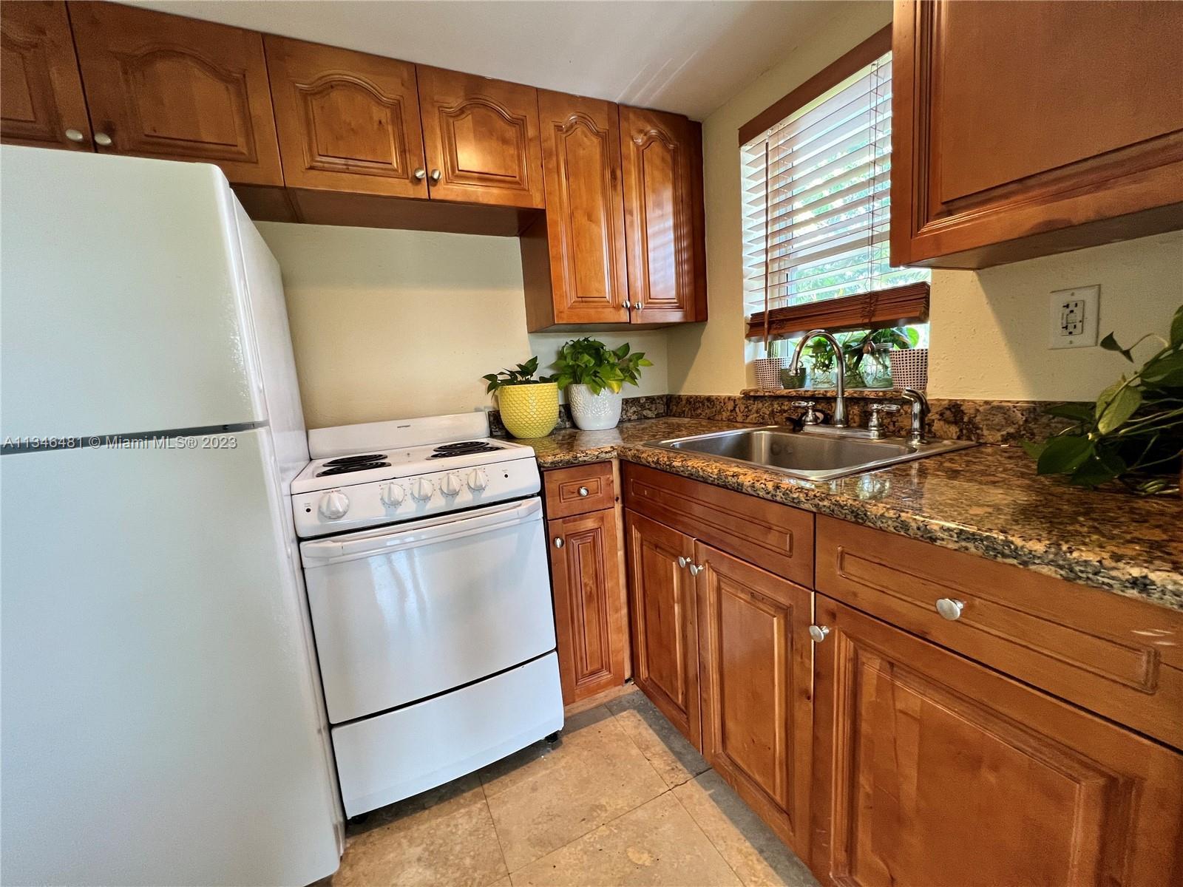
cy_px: 444
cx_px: 592
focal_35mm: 13
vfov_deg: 89.9
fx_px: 444
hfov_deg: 106.2
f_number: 1.8
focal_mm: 1.57
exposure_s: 1/60
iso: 160
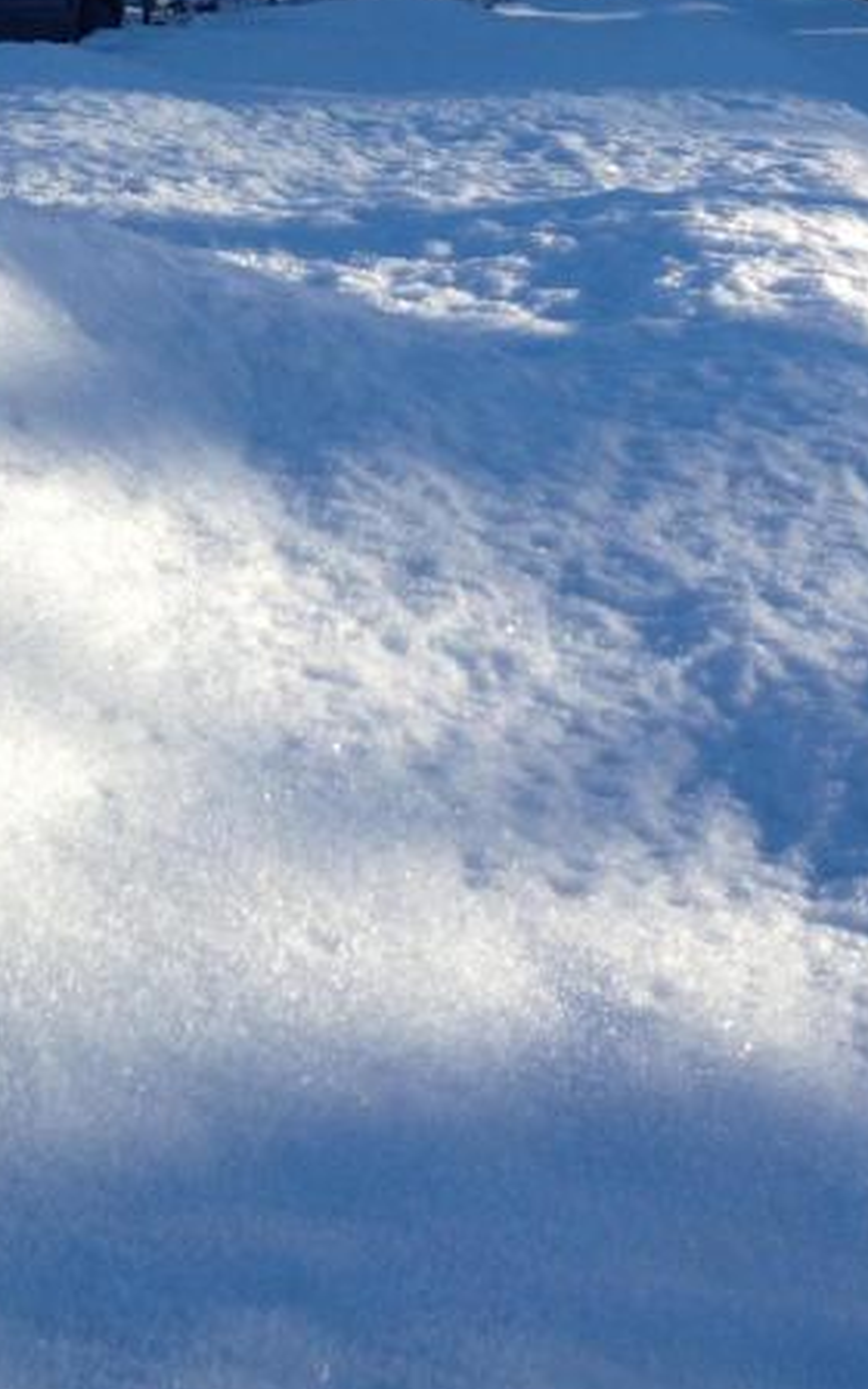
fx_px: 2271
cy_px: 248
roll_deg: -0.9
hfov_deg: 21.4
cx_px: 704
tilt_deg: -3.7
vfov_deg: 32.9
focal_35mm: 60
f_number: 2.4
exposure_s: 1/1261
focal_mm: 4.12
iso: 50
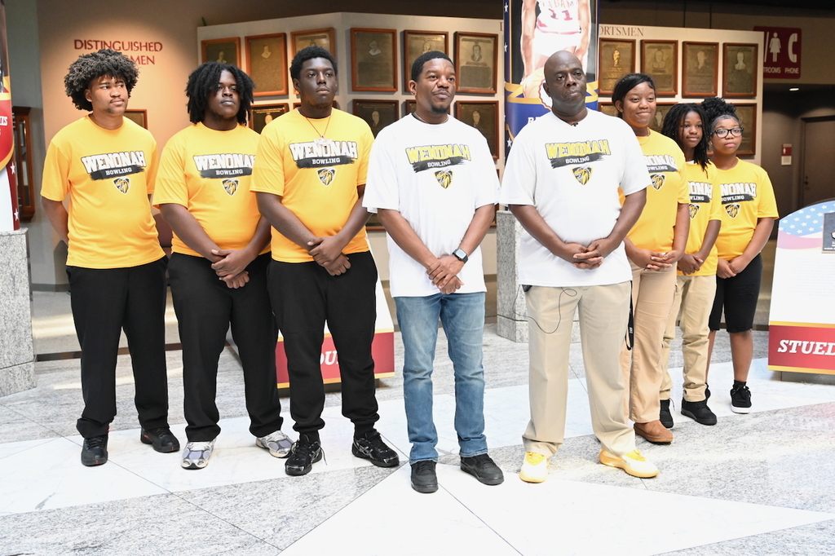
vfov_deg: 35.0
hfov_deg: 50.7
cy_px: 278
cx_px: 418
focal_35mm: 38
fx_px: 881
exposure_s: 1/320
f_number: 4
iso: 6400
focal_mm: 38
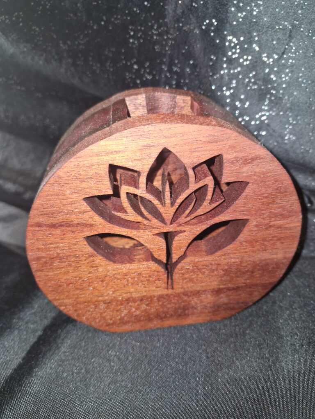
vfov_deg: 73.9
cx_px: 158
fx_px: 279
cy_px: 210
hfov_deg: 58.9
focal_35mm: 23
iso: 500
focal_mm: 5.54
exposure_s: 1/100
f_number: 1.8
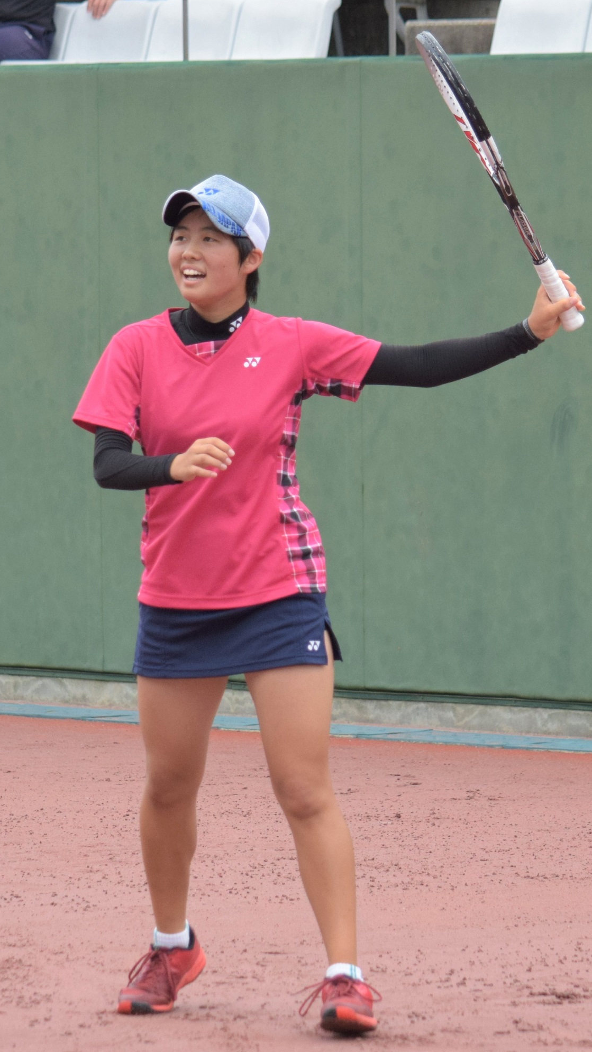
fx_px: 4409
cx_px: 315
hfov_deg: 7.7
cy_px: 528
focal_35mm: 158
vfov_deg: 13.6
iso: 1250
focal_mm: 100
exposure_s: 1/2500
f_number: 4.8
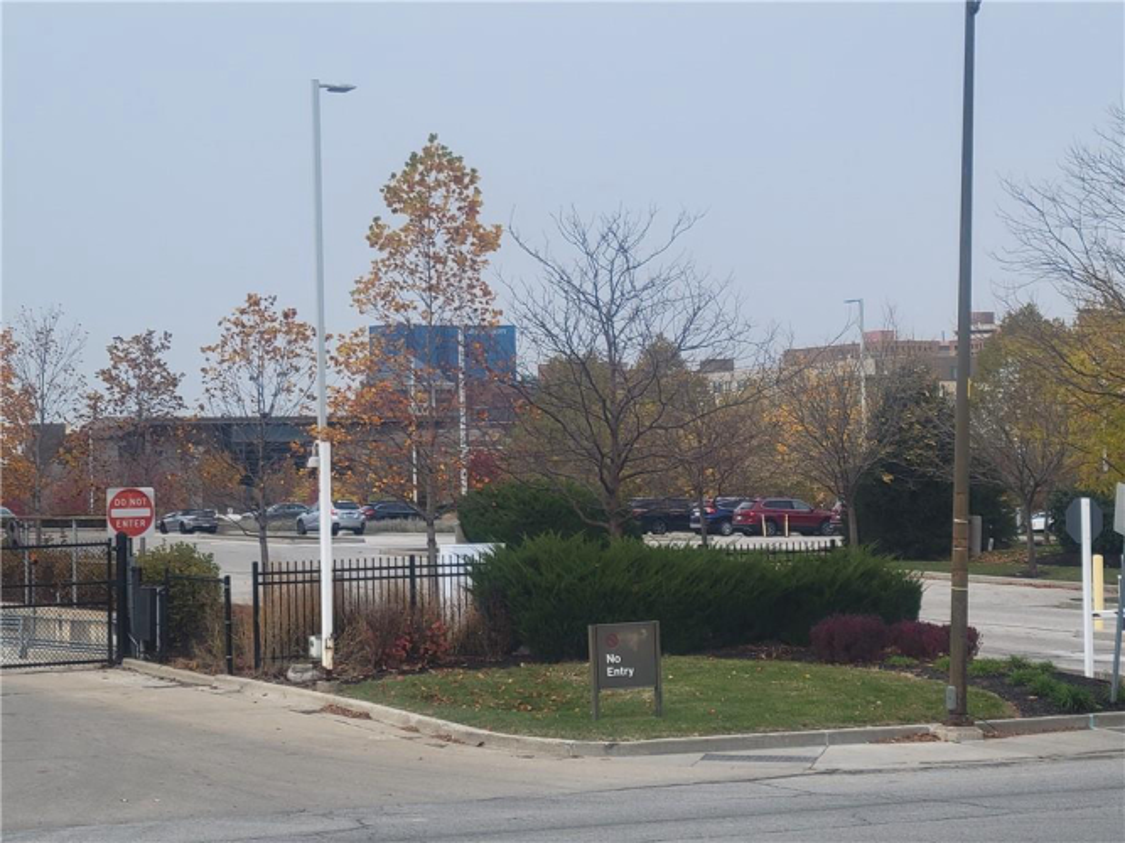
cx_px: 562
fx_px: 910
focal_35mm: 28
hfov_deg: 63.5
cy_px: 422
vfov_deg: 49.7
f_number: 2
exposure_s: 1/538
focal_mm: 5.9
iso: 25
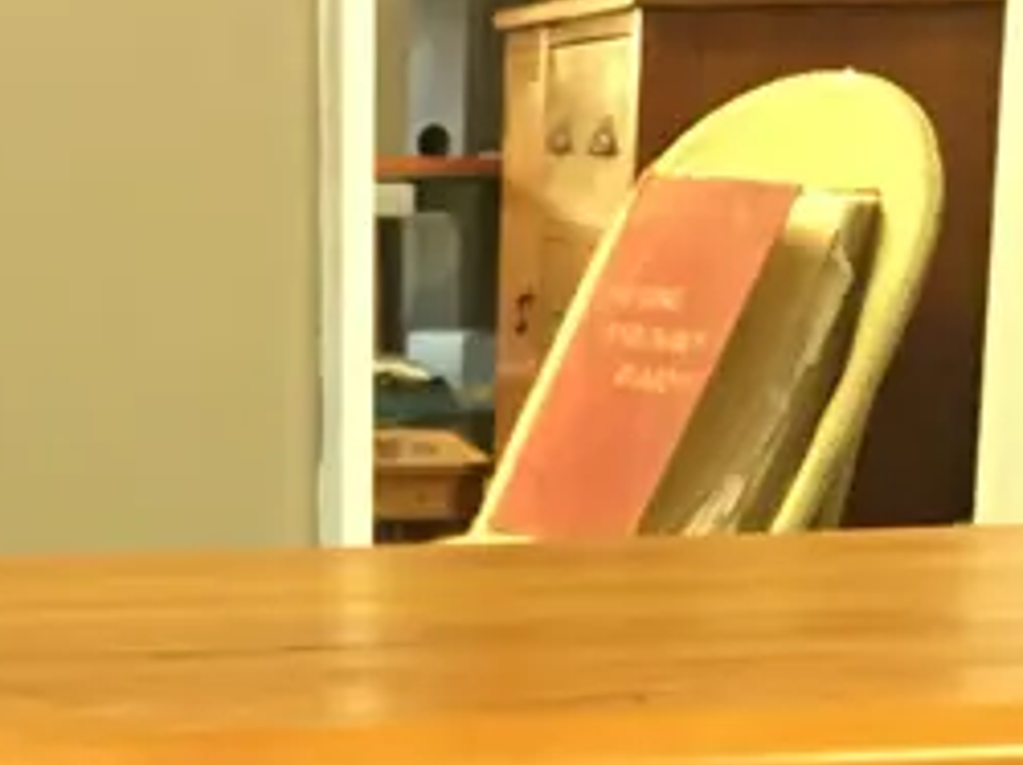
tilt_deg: -19.0
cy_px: 1522
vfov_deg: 11.3
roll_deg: +0.8
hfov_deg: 16.4
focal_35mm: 119
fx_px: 3513
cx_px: 201
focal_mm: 4.15
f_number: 2.2
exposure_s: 1/17
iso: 125
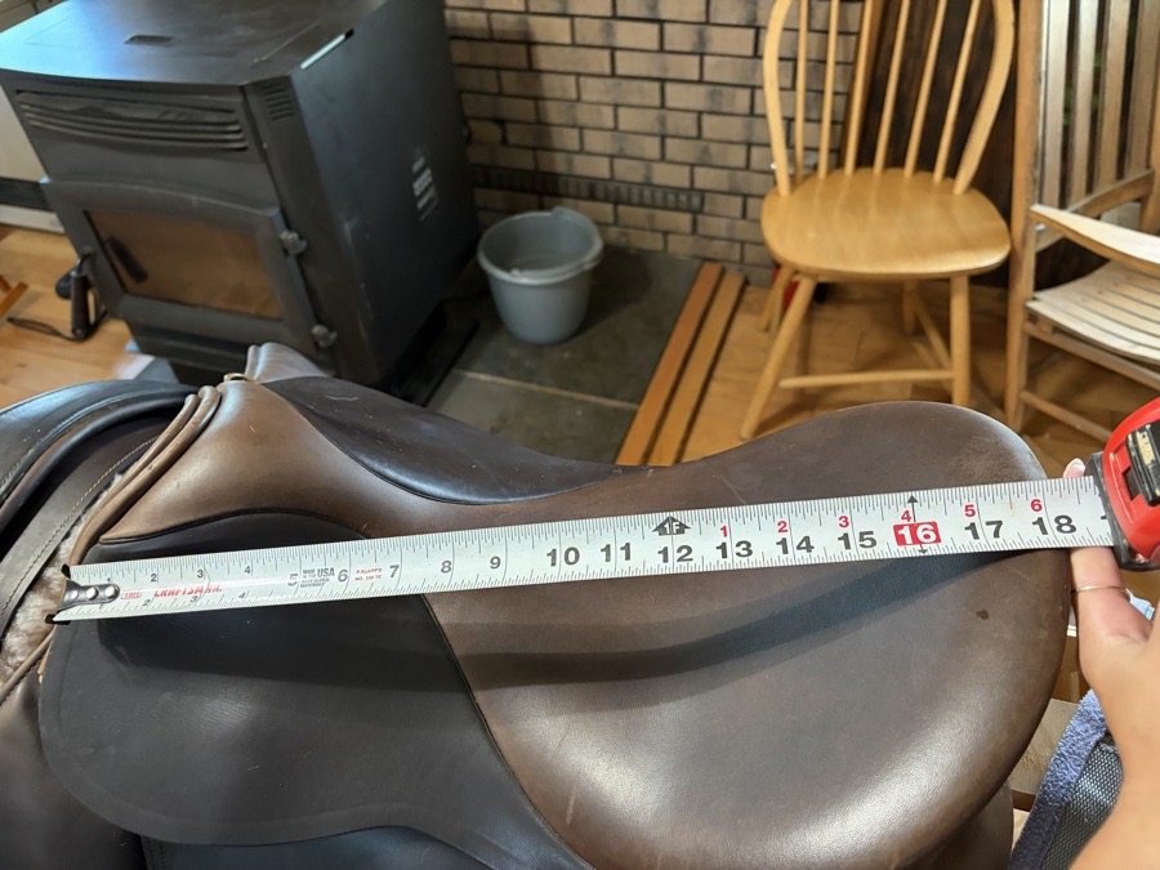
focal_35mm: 26
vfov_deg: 53.1
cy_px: 435
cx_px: 580
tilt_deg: -43.9
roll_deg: +5.8
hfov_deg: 67.3
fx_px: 871
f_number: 1.6
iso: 500
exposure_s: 1/40
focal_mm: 5.96
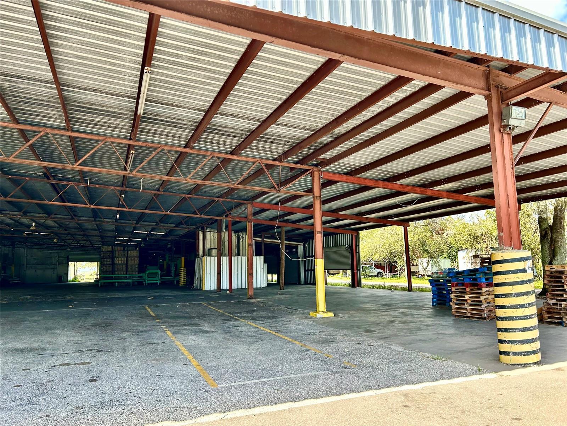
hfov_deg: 67.3
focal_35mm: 26
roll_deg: +2.2
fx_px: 426
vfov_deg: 53.1
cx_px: 284
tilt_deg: +7.9
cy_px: 213
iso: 50
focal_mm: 5.7
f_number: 1.5
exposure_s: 1/370
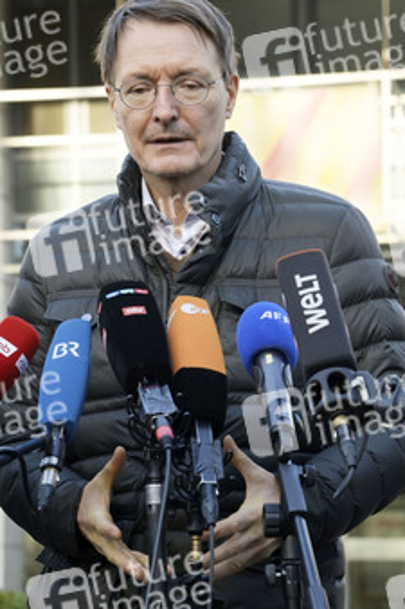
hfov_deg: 9.3
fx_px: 2500
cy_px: 324
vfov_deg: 13.9
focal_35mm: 148
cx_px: 171
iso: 2000
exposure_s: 1/400
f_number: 8
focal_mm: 125
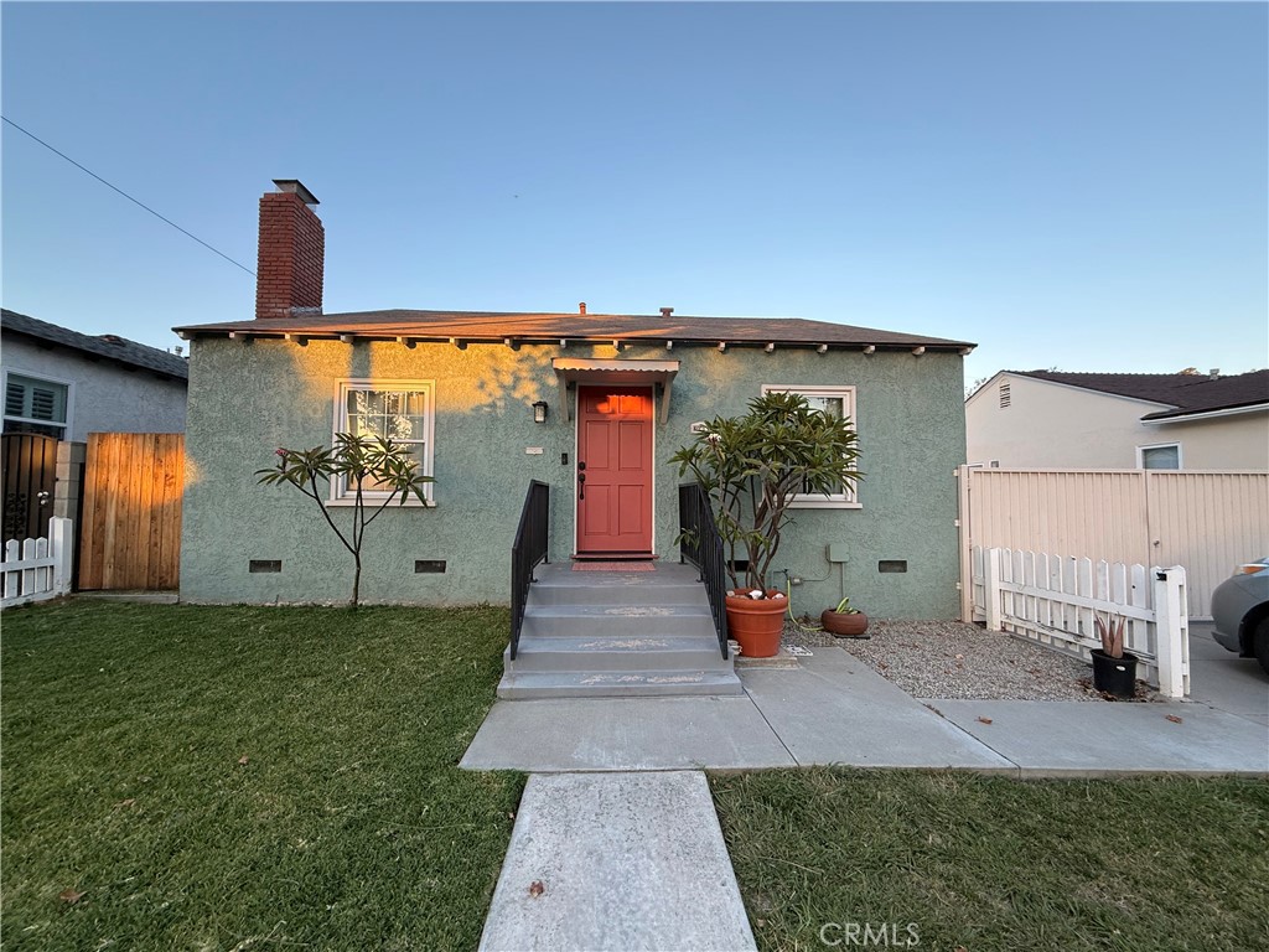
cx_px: 634
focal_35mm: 14
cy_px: 476
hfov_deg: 102.1
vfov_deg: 85.7
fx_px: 513
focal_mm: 2.22
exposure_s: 1/134
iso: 64
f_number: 2.2
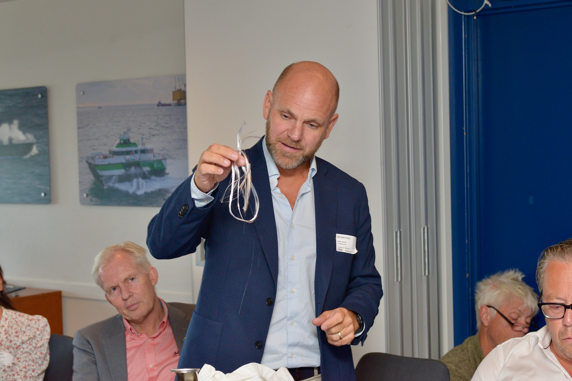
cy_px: 189
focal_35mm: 71
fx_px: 1128
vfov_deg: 19.2
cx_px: 285
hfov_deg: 28.5
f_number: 8
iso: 1250
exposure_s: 1/60
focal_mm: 70
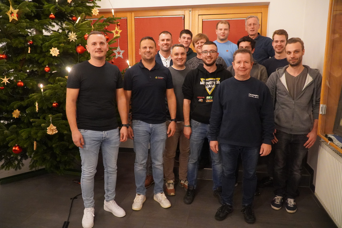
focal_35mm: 27
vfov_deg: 47.9
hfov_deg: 67.4
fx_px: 256
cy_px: 114
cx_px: 171
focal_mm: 18
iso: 6400
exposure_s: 1/60
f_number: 4
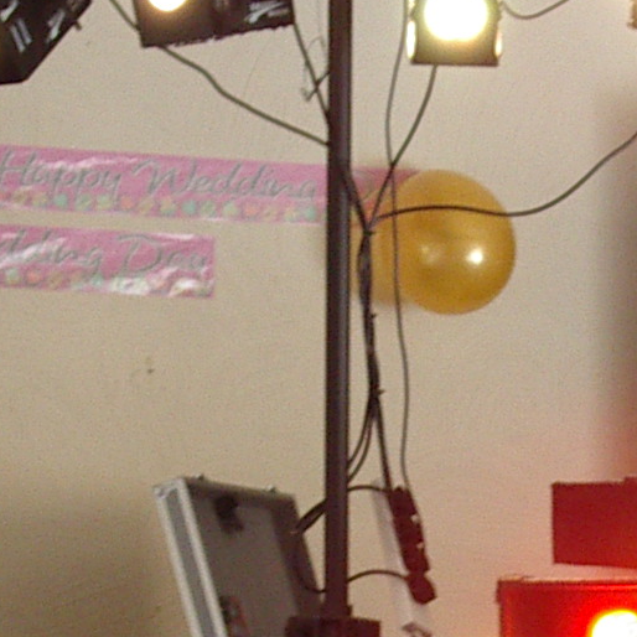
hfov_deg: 7.9
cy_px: 637
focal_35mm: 222
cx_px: 518
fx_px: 4622
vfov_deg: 7.8
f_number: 3.4
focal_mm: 9.6
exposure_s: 1/4
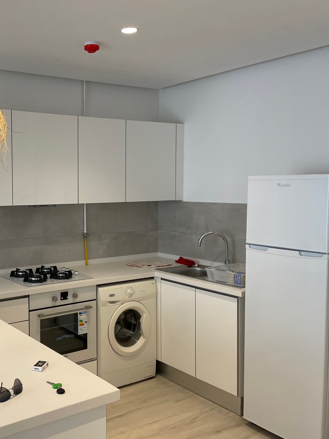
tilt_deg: -3.6
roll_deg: +0.2
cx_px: 49
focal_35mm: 36
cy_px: 218
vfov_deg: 51.4
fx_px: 456
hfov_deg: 37.7
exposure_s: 1/121
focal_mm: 4.2
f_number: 1.6
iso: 125
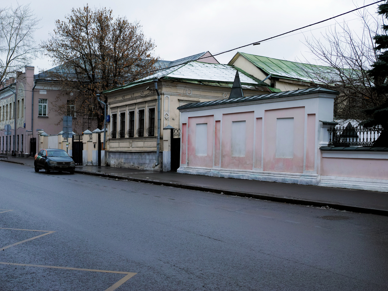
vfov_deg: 29.7
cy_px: 146
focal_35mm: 49
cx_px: 198
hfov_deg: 38.9
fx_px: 549
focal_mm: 30
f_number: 4
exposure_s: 1/100
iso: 100
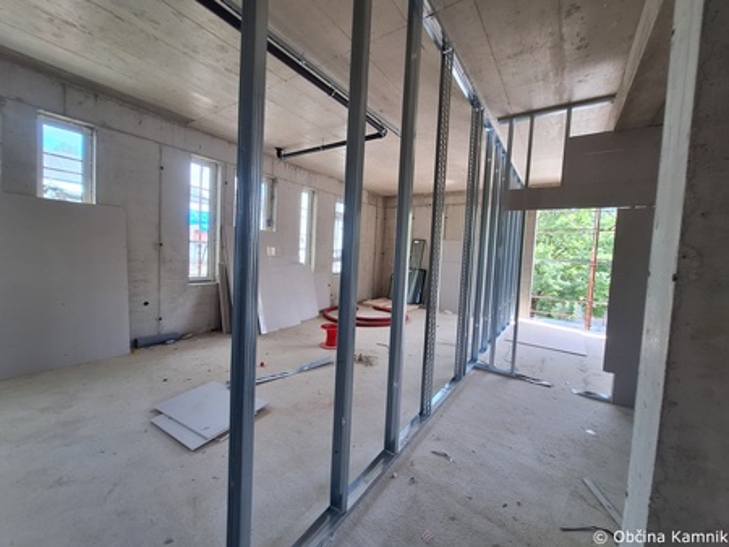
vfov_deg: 90.0
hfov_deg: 106.2
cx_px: 364
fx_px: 274
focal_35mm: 13
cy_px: 274
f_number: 2.2
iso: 80
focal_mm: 1.74
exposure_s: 1/100
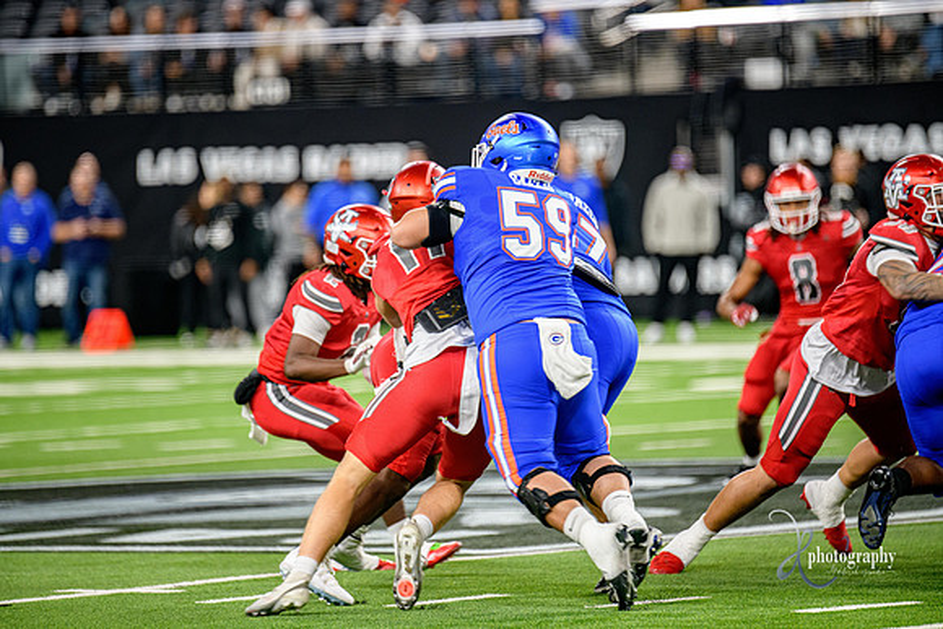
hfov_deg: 6.9
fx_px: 7860
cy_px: 314
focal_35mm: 300
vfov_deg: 4.6
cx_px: 472
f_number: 2.8
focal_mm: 300
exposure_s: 1/400
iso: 1250
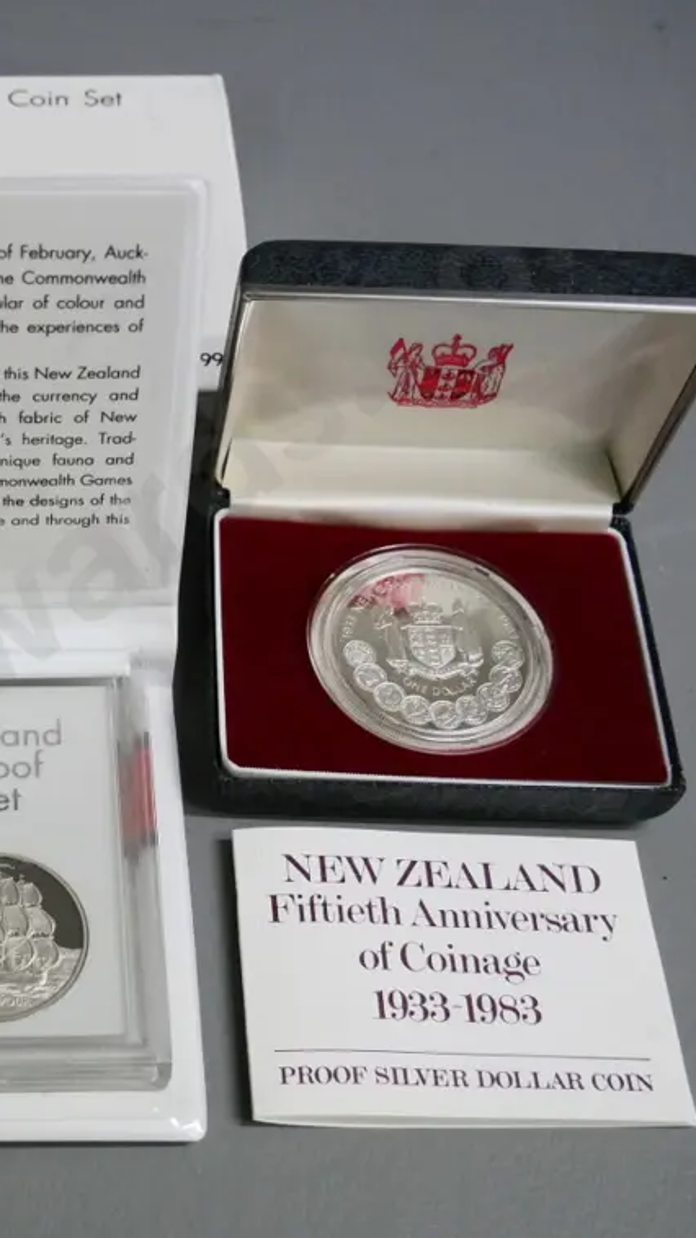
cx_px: 33
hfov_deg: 21.9
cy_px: 614
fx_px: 1740
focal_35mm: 53
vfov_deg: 39.2
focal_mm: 18
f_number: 5
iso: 3200
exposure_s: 1/320
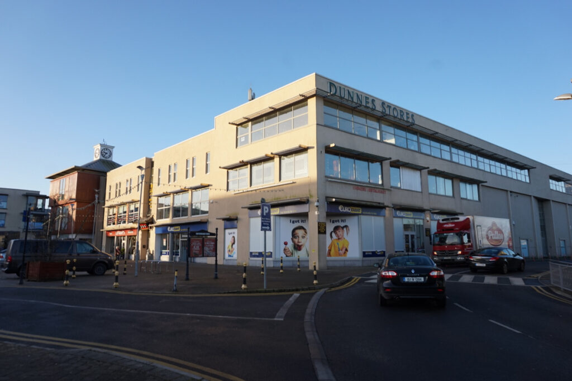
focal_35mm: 24
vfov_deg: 53.1
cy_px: 190
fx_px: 381
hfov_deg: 73.8
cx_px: 286
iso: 100
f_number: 7.1
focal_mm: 16
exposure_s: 1/100
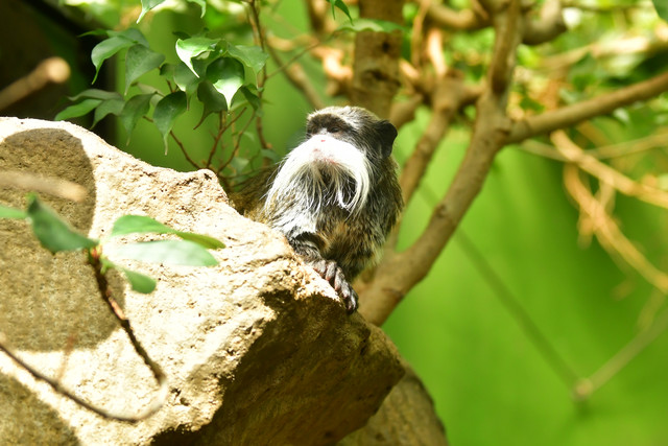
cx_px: 334
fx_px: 2598
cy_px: 223
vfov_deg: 9.8
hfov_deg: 14.7
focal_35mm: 140
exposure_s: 1/1000
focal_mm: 70
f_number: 2.8
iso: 500
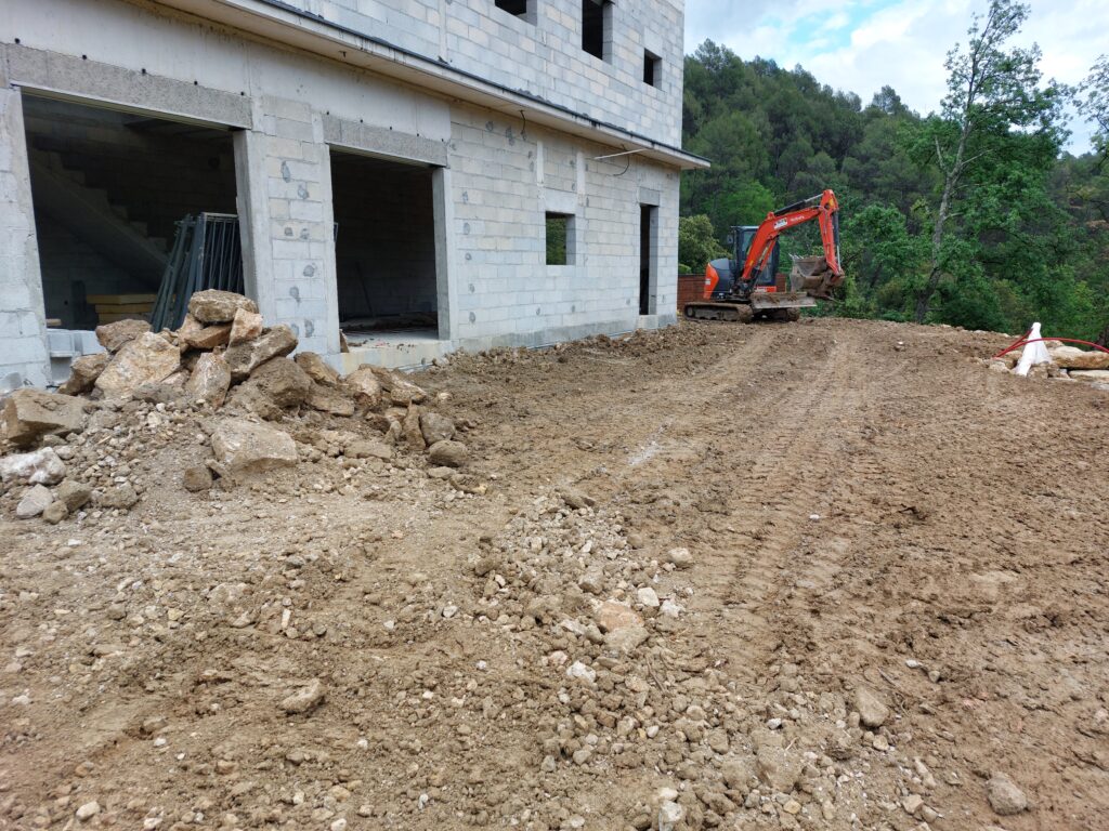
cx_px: 554
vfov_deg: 54.9
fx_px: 801
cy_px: 416
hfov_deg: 69.4
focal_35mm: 25
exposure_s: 1/299
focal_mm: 5.23
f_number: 1.8
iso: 25
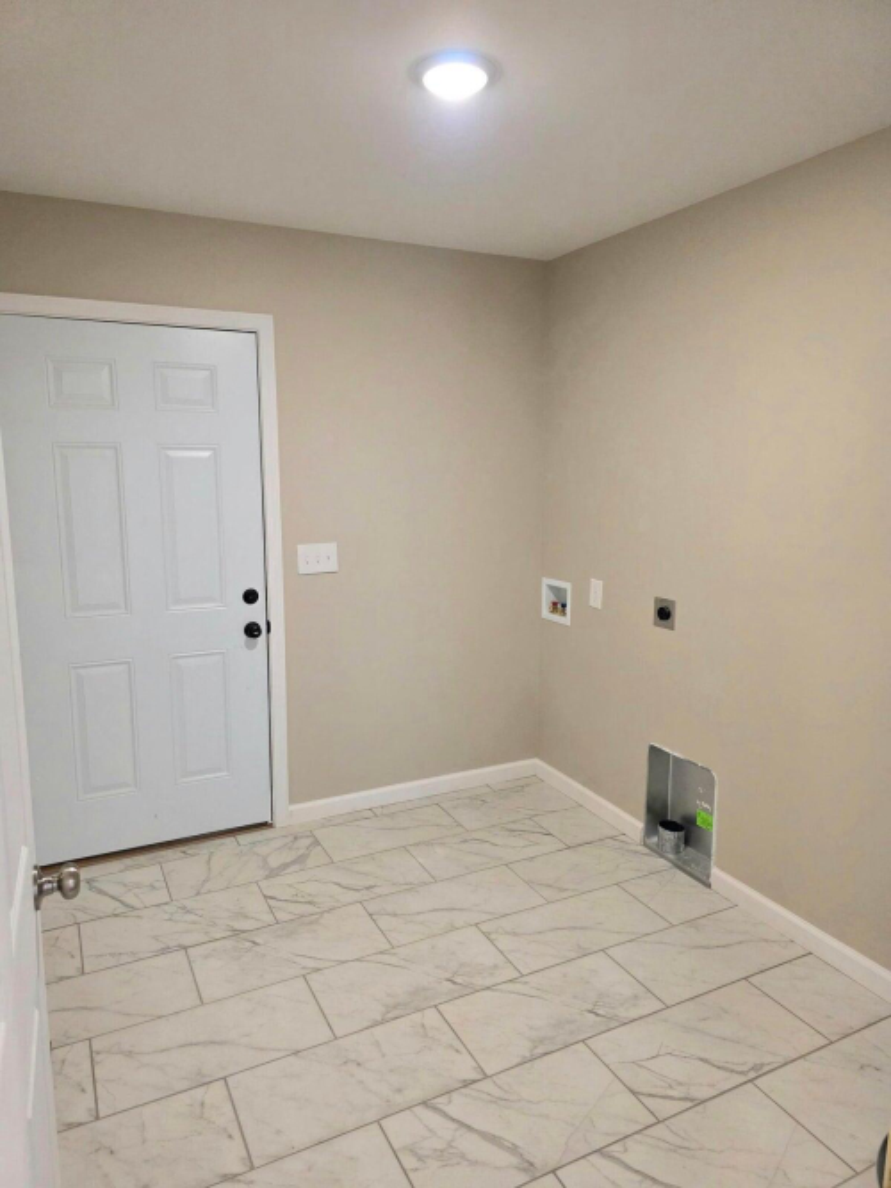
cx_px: 446
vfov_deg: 73.9
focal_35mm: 23
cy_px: 594
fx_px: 790
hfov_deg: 58.9
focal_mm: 6.3
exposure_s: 1/120
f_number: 1.7
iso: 500
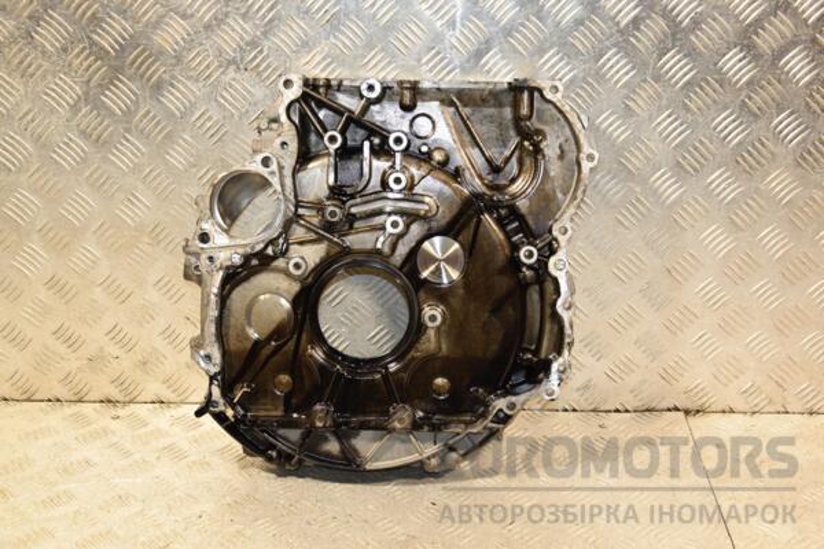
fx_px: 1099
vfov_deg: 28.1
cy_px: 274
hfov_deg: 41.1
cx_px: 412
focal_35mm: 48
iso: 800
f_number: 5
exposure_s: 1/125
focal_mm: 32
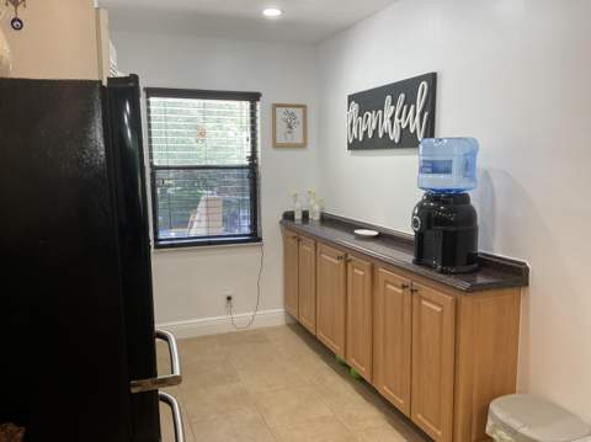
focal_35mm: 29
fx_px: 495
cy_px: 221
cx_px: 296
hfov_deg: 61.7
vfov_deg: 48.2
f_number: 1.8
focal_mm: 3
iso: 64
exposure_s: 1/60
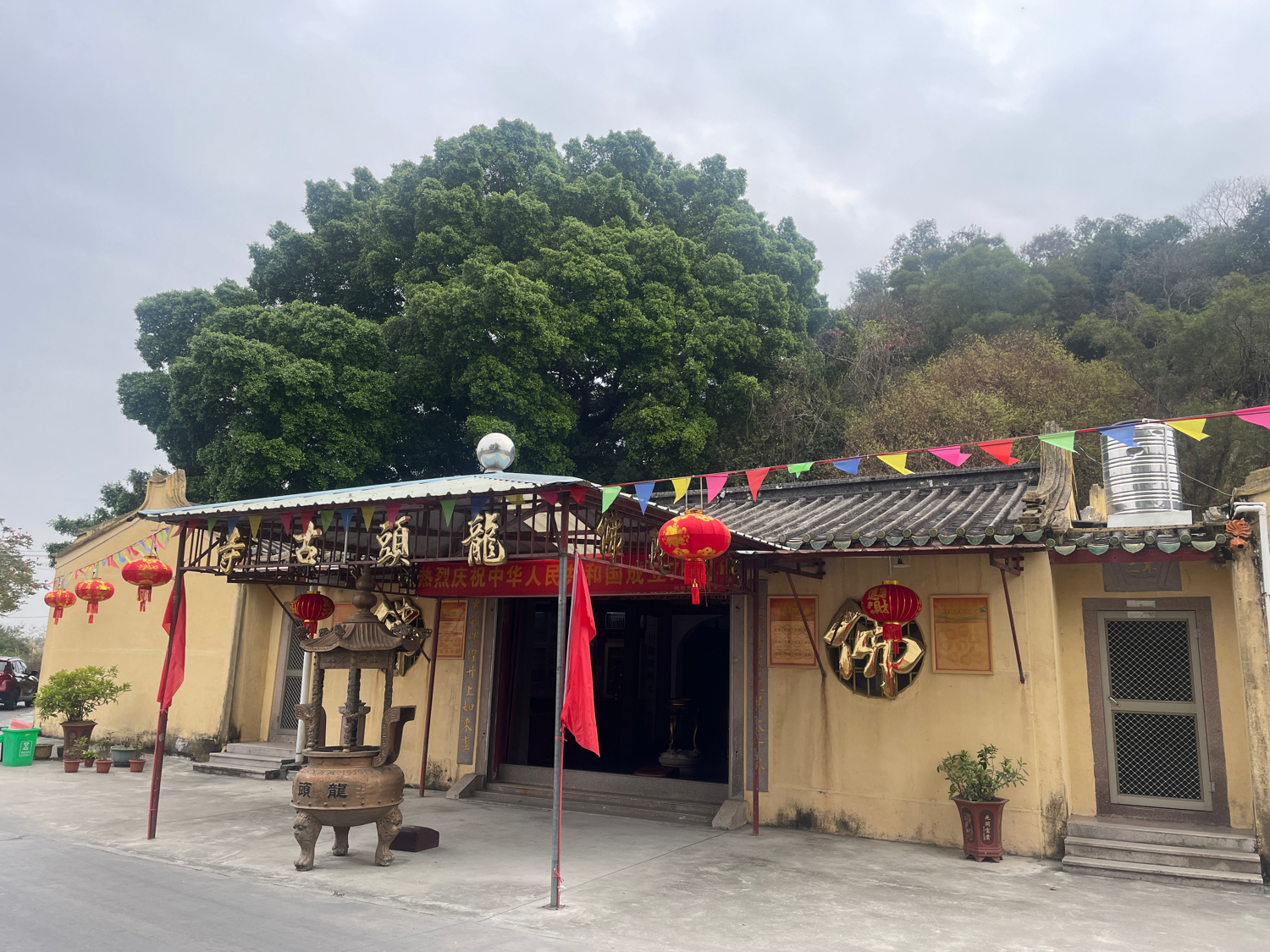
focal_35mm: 26
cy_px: 476
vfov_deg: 53.1
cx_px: 635
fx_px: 954
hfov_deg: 67.3
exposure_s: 1/1667
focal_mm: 4.2
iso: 32
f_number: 1.6
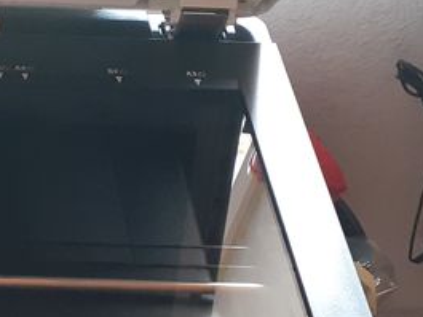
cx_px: -101
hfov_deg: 18.2
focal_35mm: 102
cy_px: 132
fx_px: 1247
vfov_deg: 14.5
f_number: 1.9
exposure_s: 1/25
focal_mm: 3.6
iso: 200
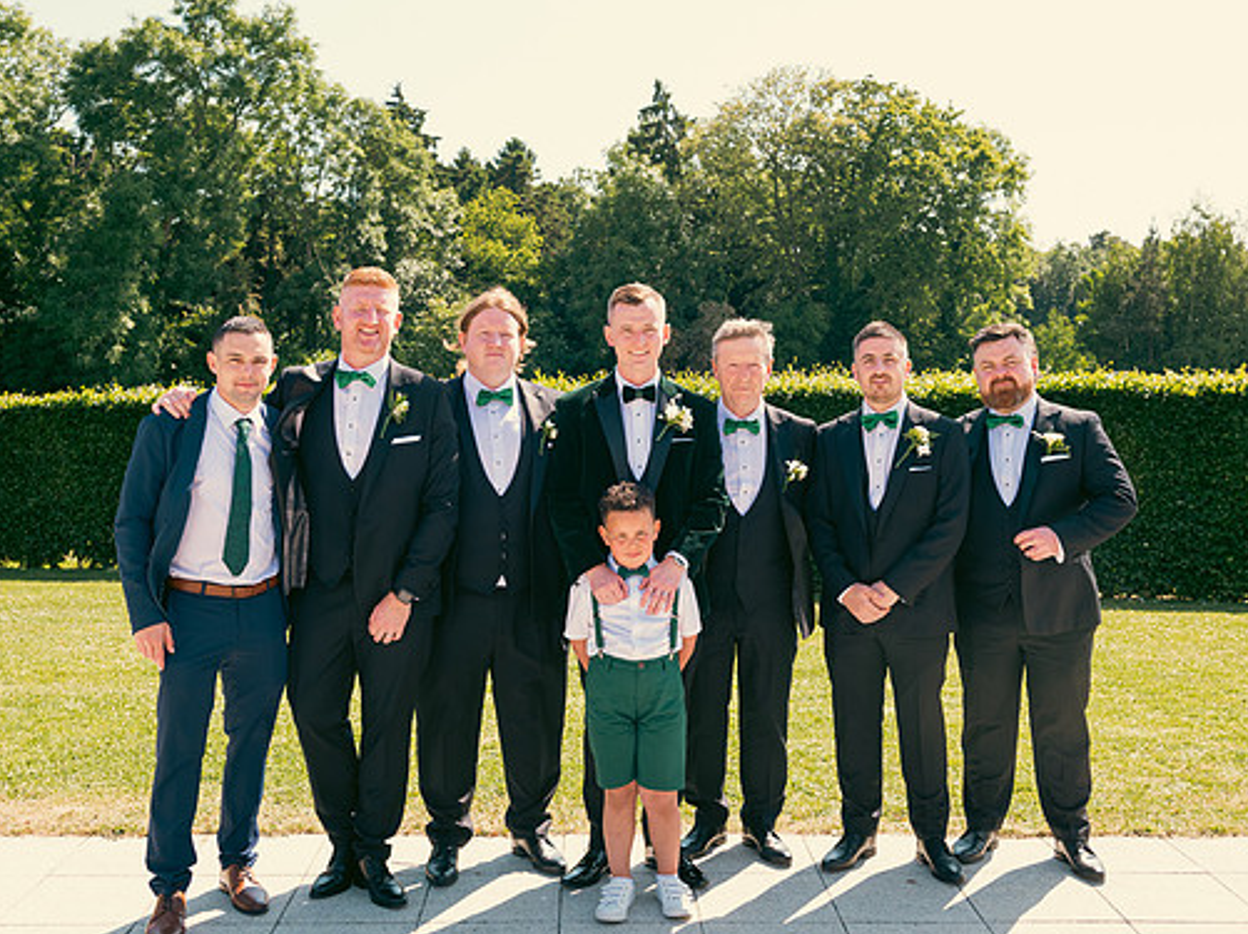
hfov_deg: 47.9
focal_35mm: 39
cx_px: 583
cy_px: 460
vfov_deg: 36.8
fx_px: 1405
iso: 125
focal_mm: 35
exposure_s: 1/200
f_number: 6.3
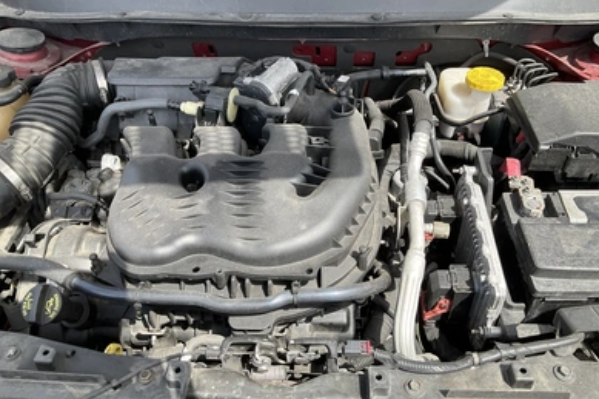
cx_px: 303
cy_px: 179
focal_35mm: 31
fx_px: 516
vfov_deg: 42.2
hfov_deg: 60.3
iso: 25
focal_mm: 3
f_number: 1.8
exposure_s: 1/312
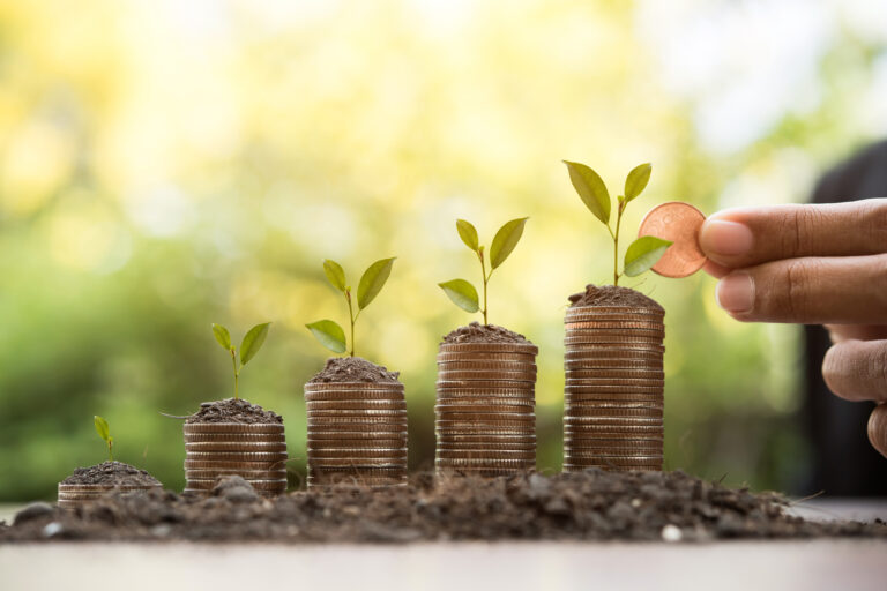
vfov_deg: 22.6
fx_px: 1478
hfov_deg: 33.4
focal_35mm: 60
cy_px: 296
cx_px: 444
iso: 320
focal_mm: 60
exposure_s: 1/320
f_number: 5
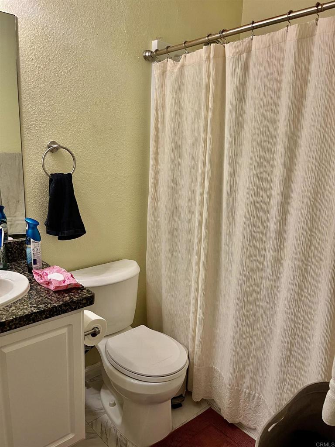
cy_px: 224
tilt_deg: -11.4
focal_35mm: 26
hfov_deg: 53.1
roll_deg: -2.9
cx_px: 168
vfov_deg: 67.3
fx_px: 335
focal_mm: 5.1
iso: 80
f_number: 1.6
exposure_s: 1/60
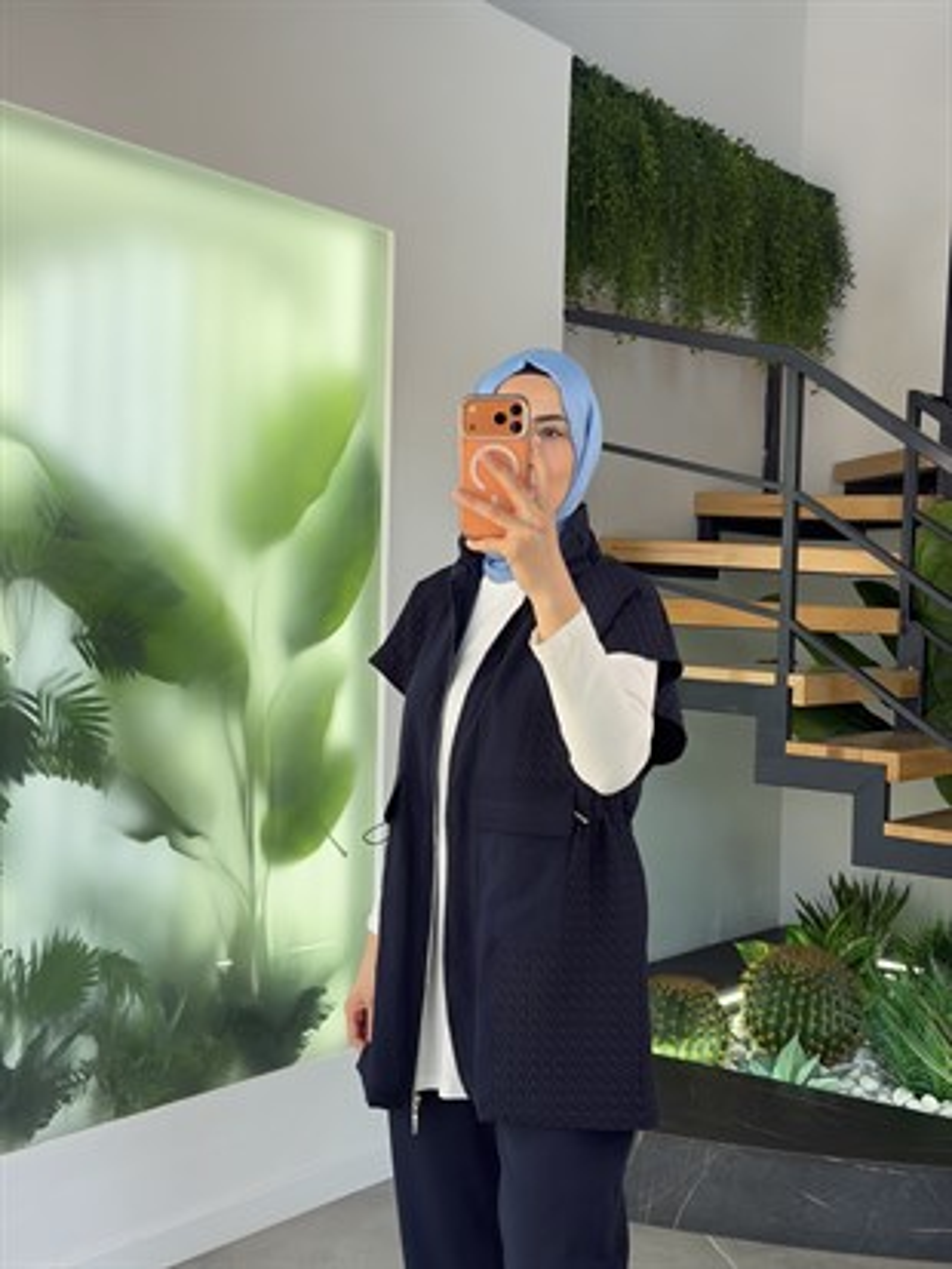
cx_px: 476
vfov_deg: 39.6
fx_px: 1759
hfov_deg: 30.3
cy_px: 634
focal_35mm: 48
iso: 64
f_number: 1.78
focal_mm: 6.76
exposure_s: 1/210
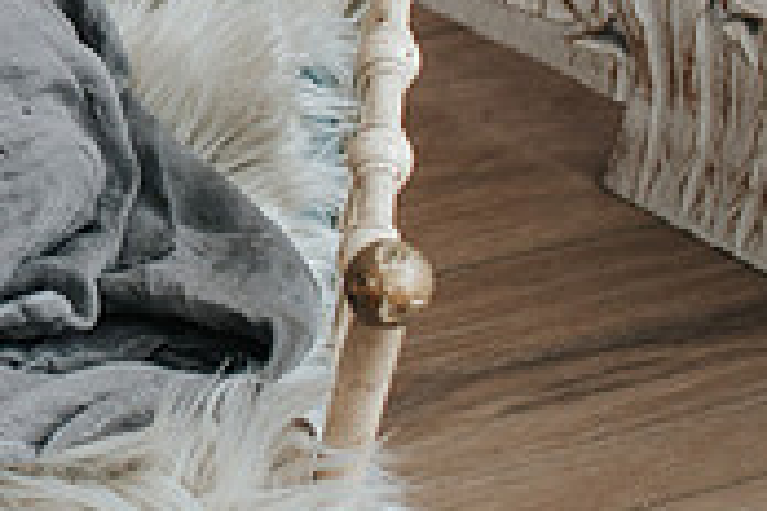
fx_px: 2833
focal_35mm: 133
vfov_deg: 10.3
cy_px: 43
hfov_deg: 14.5
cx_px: -326
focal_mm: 35
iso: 560
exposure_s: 1/250
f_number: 3.2
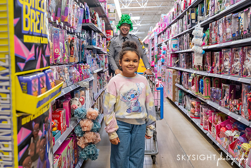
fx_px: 237
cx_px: 107
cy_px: 71
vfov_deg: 38.8
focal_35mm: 34
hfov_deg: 55.6
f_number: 3.2
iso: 3200
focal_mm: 28
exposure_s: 1/320
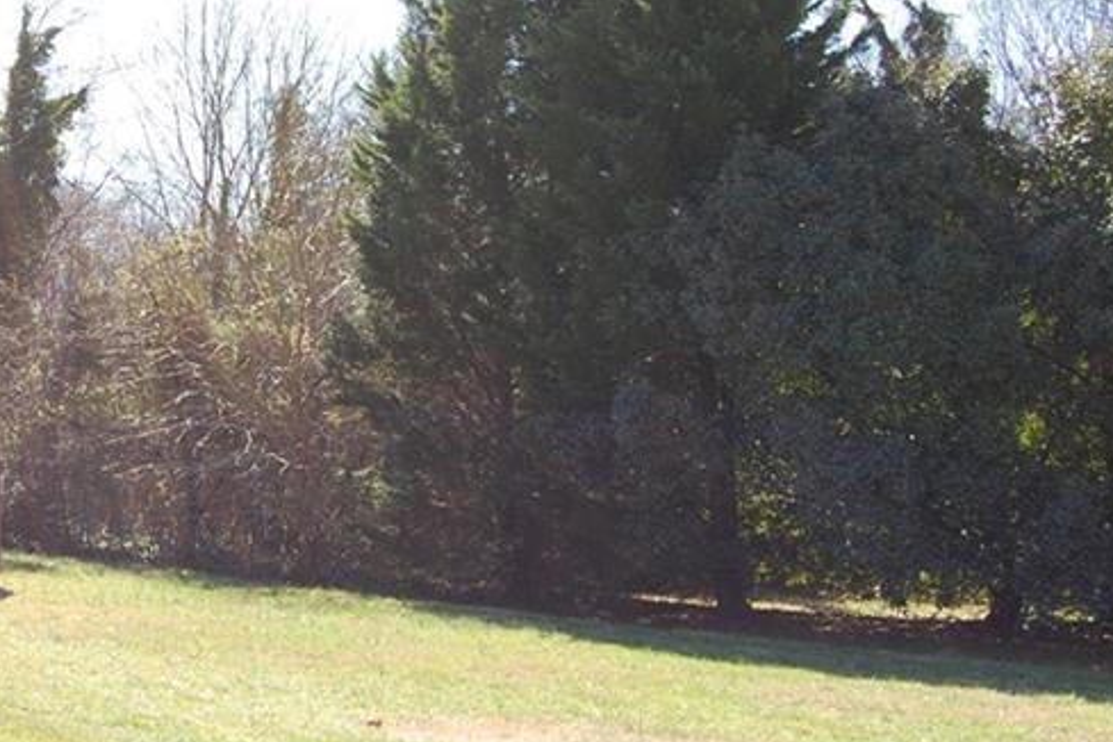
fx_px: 2133
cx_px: 141
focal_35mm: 69
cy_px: 335
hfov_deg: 28.3
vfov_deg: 19.7
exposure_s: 1/500
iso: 400
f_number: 5.6
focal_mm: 22
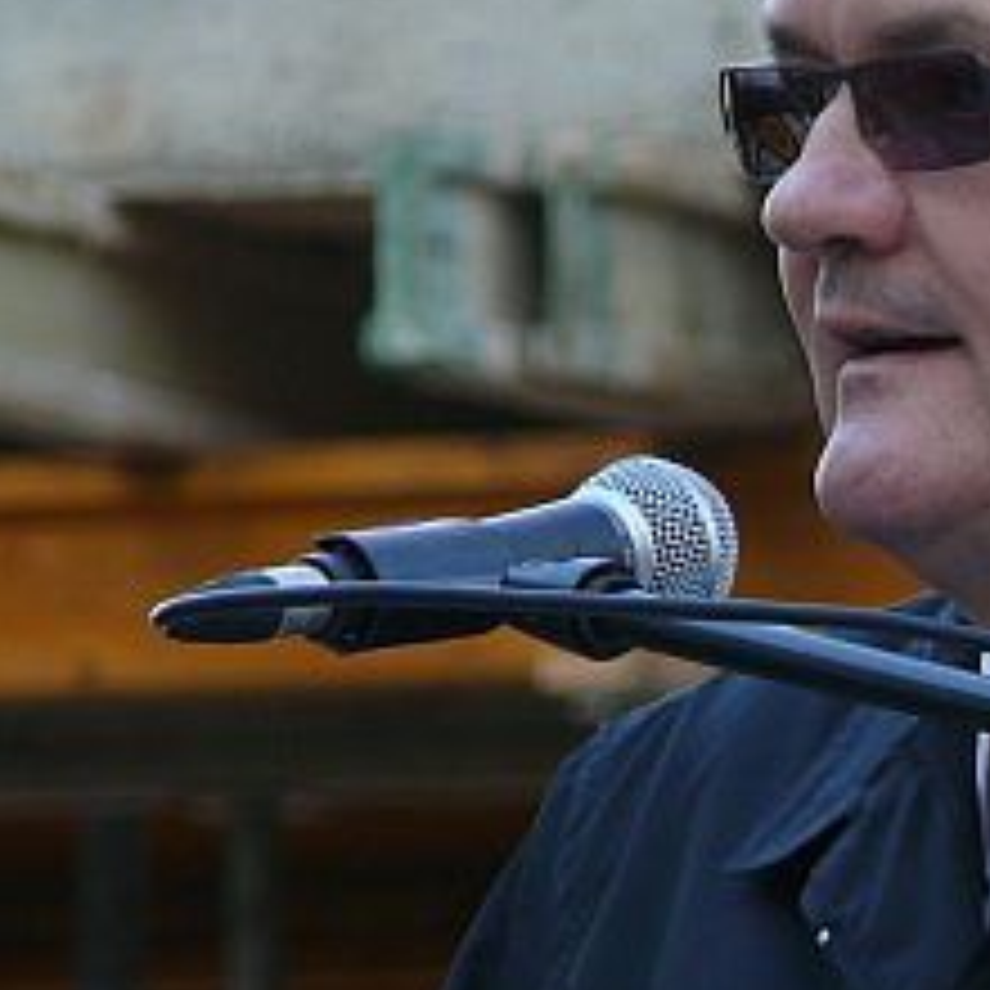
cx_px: 994
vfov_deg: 2.0
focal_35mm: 858
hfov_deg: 2.0
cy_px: 297
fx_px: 27762
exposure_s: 1/100
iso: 100
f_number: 4
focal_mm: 56.3
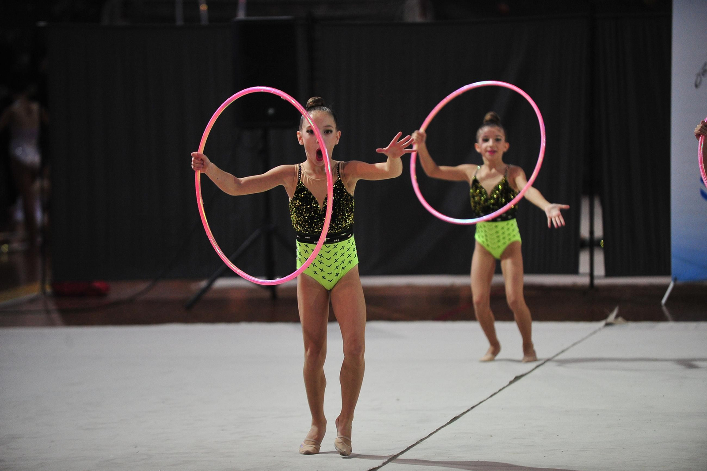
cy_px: 236
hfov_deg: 10.3
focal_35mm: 200
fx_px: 3926
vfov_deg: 6.9
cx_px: 354
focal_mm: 200
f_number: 2.8
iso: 3200
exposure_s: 1/1600
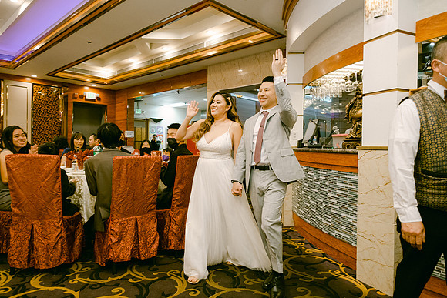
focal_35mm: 25
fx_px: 306
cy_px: 149
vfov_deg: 51.9
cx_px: 224
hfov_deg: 72.2
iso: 800
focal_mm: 16
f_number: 2.8
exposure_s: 1/125
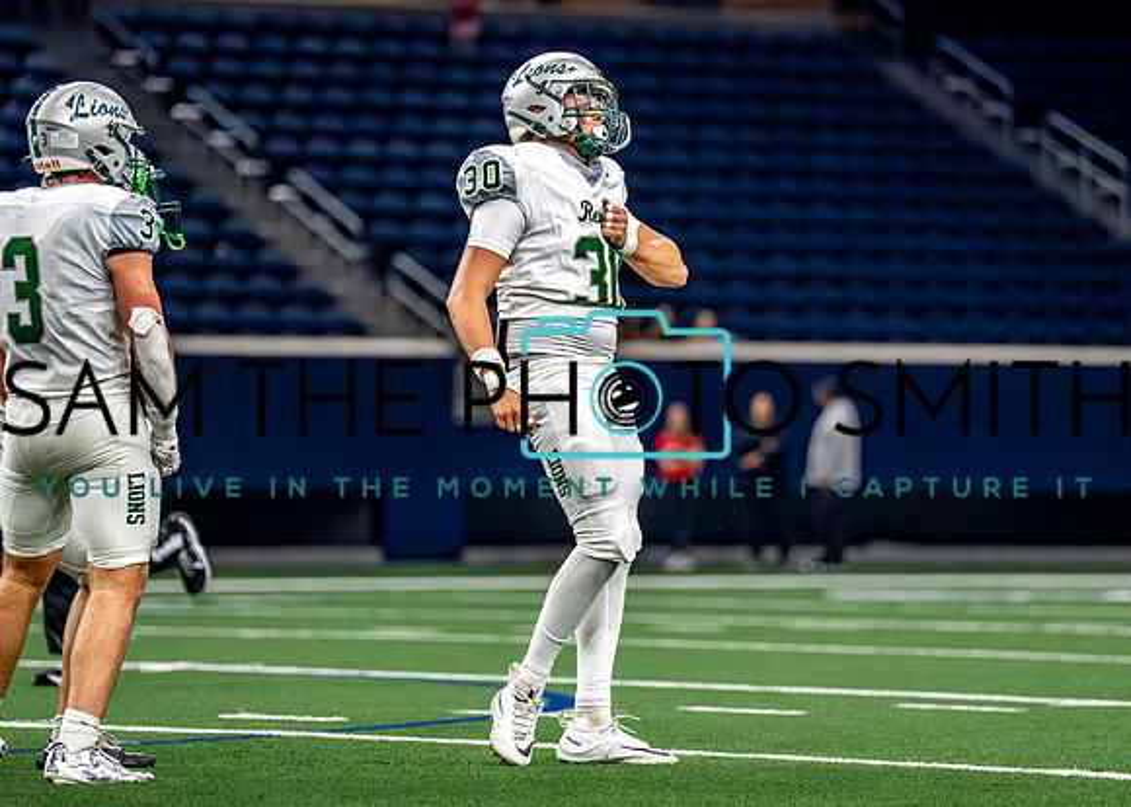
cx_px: 554
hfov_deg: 8.4
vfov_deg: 6.0
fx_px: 7687
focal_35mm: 239
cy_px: 360
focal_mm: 178
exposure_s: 1/2000
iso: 5000
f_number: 2.8
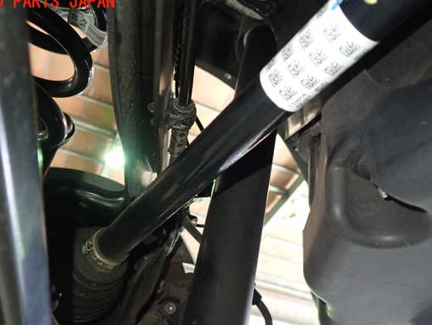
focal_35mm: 35
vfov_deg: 40.7
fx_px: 437
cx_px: 214
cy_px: 181
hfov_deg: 52.6
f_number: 2.3
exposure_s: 1/25
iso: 800
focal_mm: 5.4
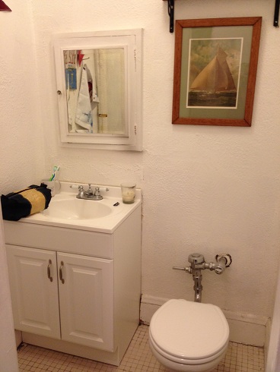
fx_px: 377
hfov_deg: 40.7
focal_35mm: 35
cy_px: 186
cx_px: 140
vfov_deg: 52.6
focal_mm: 4.28
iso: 125
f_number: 2.4
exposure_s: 1/20
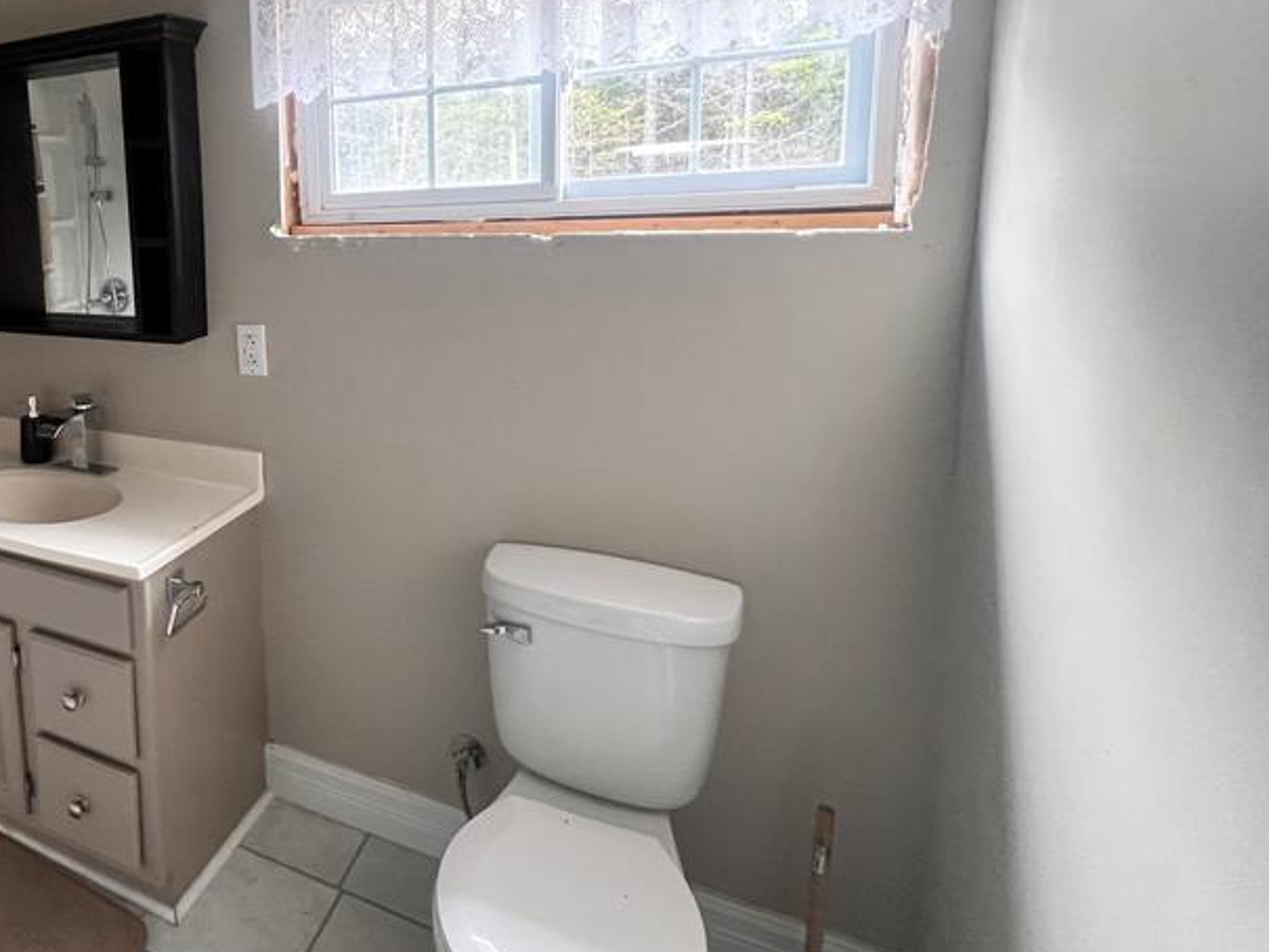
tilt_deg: -10.1
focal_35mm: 22
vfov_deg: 60.1
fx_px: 807
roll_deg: +4.2
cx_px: 208
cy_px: 342
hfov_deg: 67.2
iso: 250
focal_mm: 1.57
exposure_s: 1/83
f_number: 1.8
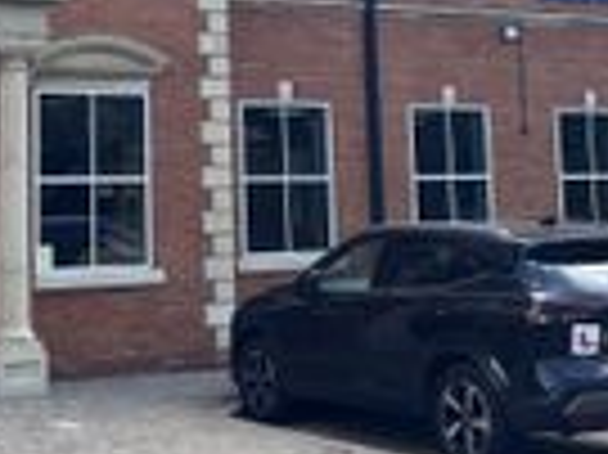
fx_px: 1351
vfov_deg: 18.7
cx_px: 149
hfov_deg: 25.1
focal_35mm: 77
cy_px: 18
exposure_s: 1/951
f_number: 1.6
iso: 50
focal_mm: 5.1
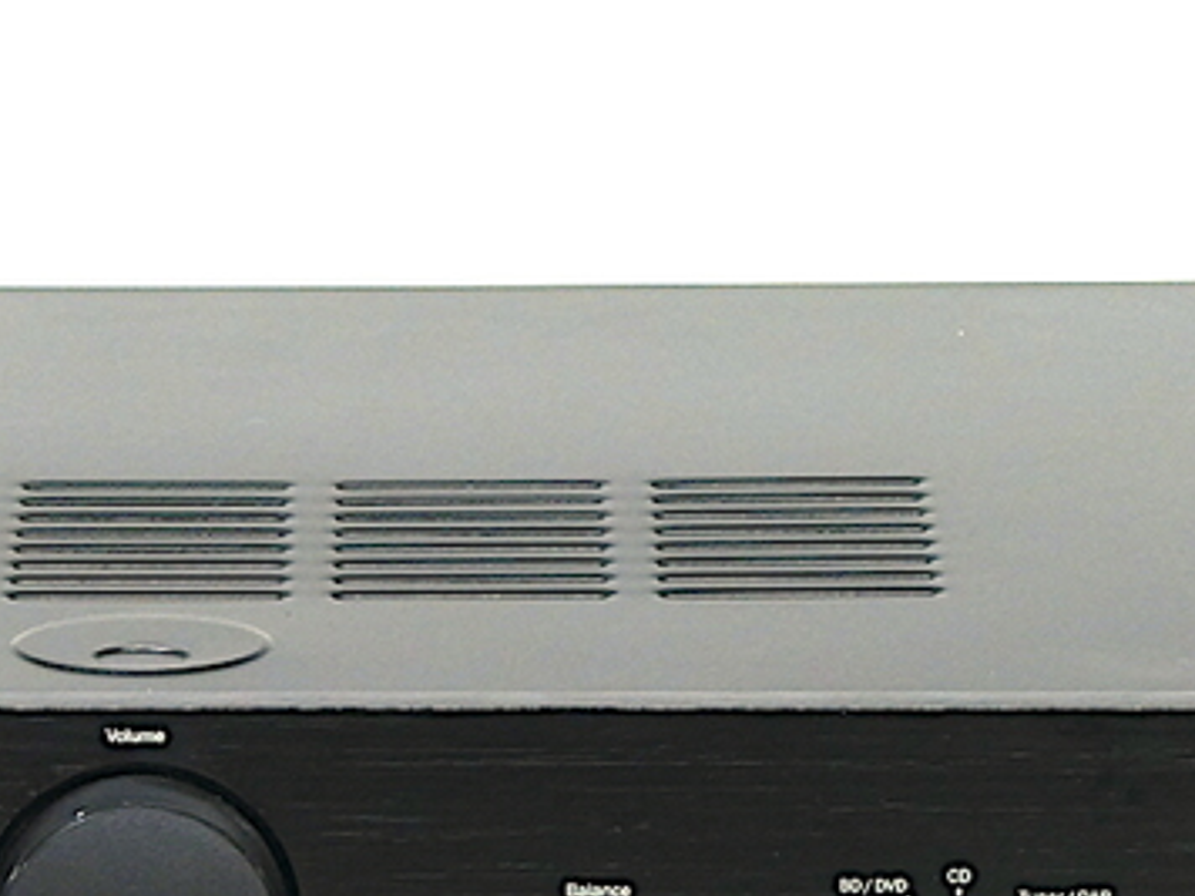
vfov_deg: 3.9
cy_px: 735
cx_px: 148
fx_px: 13325
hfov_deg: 5.1
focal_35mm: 386
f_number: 5.4
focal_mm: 25.6
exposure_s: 1/2.5
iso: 100
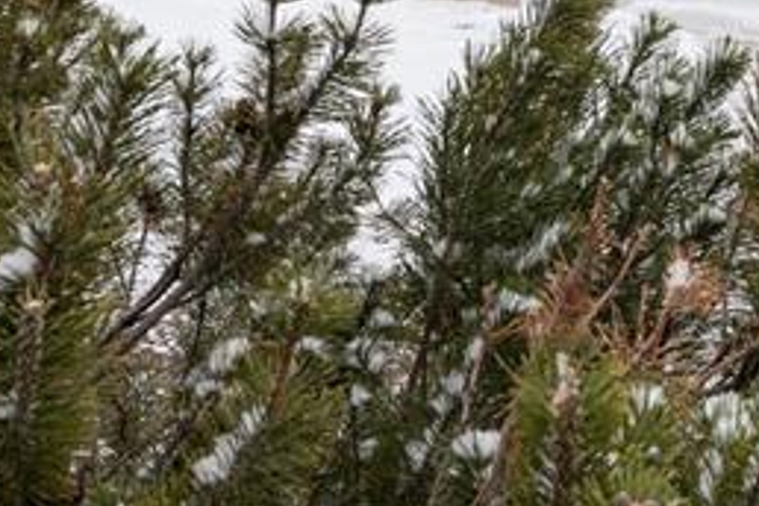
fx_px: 2171
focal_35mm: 103
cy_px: -318
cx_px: 521
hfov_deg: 19.7
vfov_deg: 12.4
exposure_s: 1/60
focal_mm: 26
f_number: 11
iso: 100
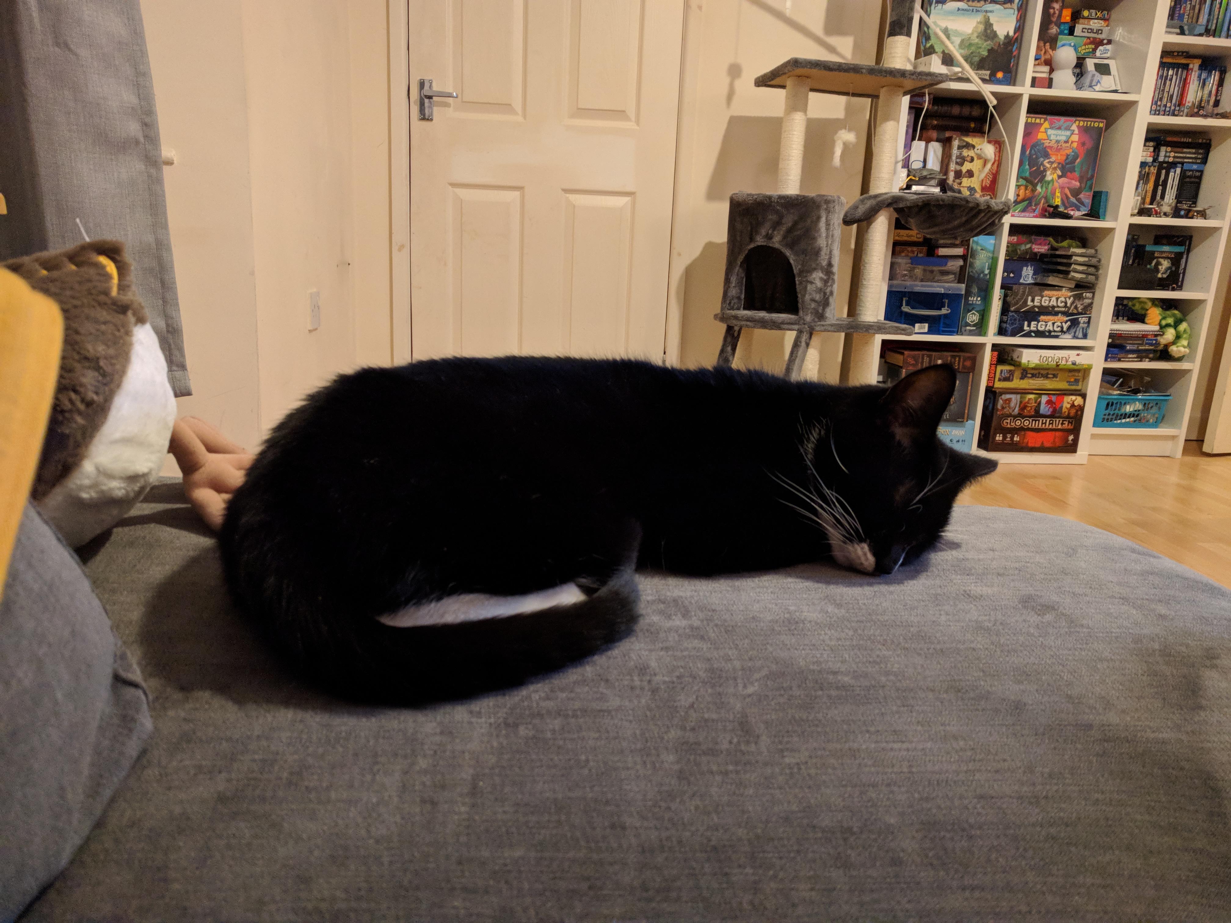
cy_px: 462
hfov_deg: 67.3
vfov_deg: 53.1
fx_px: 925
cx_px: 616
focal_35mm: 26
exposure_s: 1/28.4
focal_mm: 4.67
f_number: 2
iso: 925
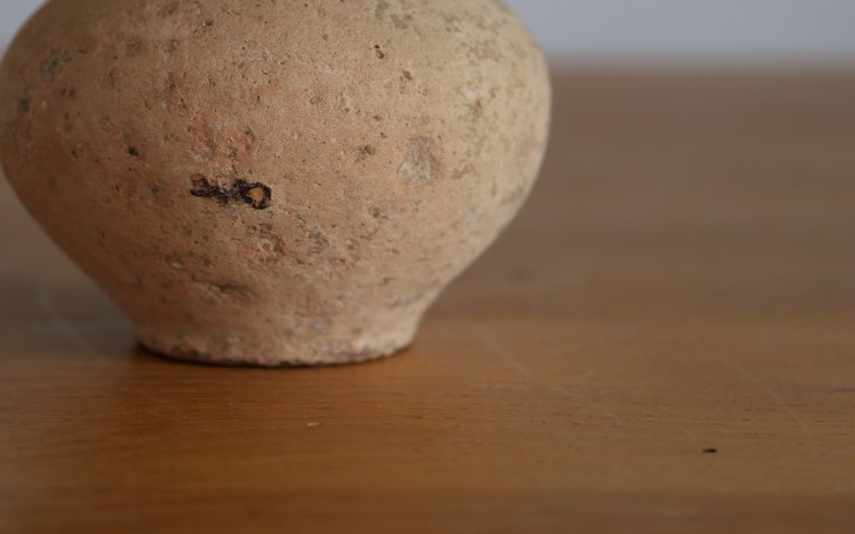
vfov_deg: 12.7
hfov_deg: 20.2
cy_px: 115
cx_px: 339
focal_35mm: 103
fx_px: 2400
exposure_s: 1/60
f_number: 2.8
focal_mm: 30
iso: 200
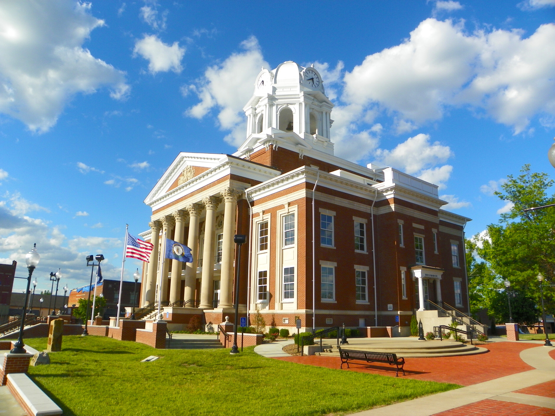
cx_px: 278
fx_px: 417
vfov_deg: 53.1
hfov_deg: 67.3
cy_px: 208
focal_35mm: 26
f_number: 5.6
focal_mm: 4.6
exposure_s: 1/320
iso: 64
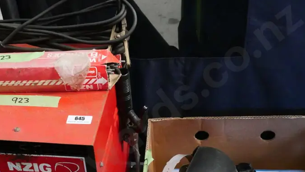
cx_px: 112
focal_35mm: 56
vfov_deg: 21.0
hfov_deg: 37.0
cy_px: 152
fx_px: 453
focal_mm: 17
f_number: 5.6
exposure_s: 1/320
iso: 6400
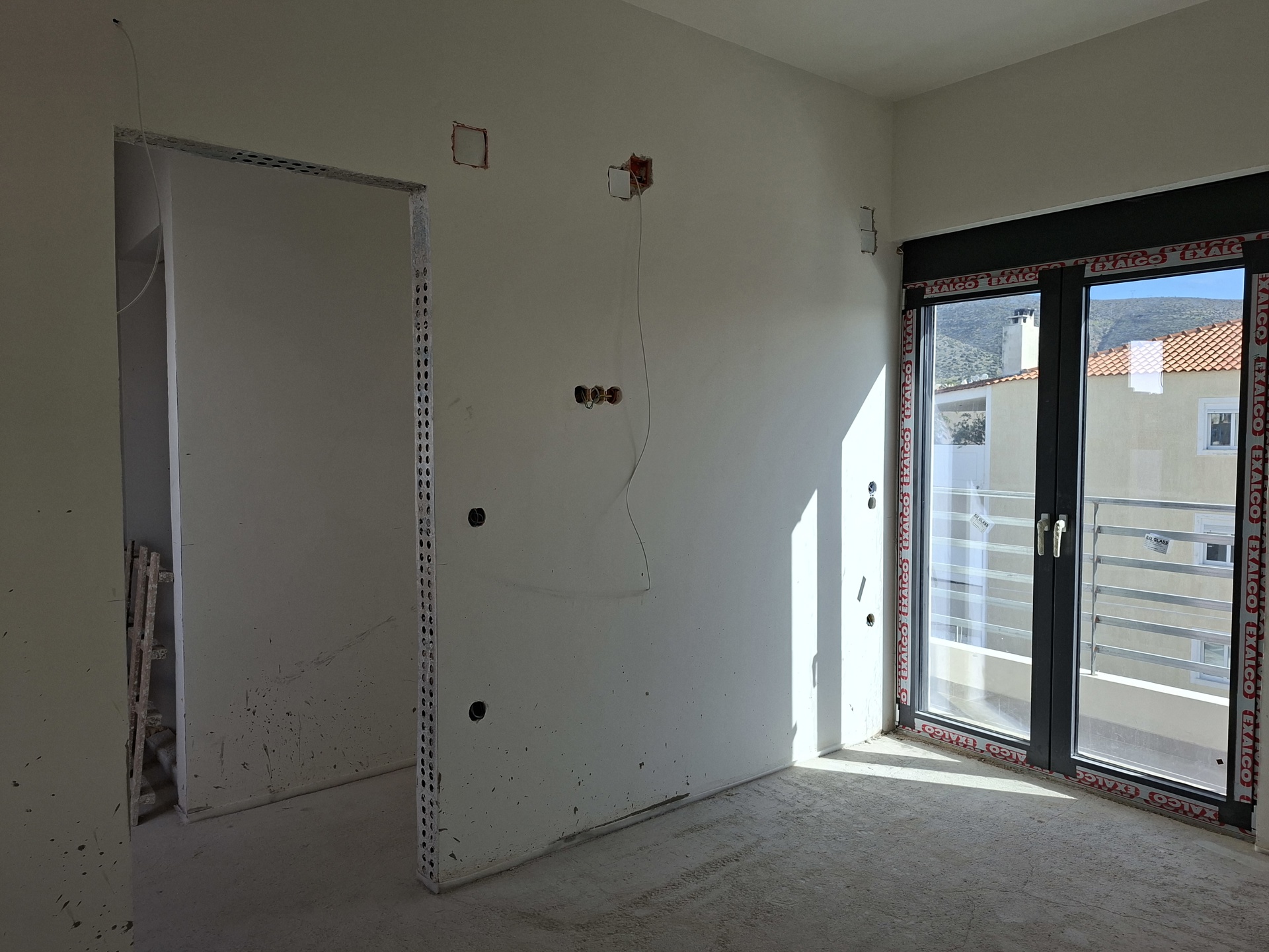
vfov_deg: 58.9
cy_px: 476
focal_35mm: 23
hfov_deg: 73.9
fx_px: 843
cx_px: 634
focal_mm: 5.54
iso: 50
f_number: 1.8
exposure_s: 1/857
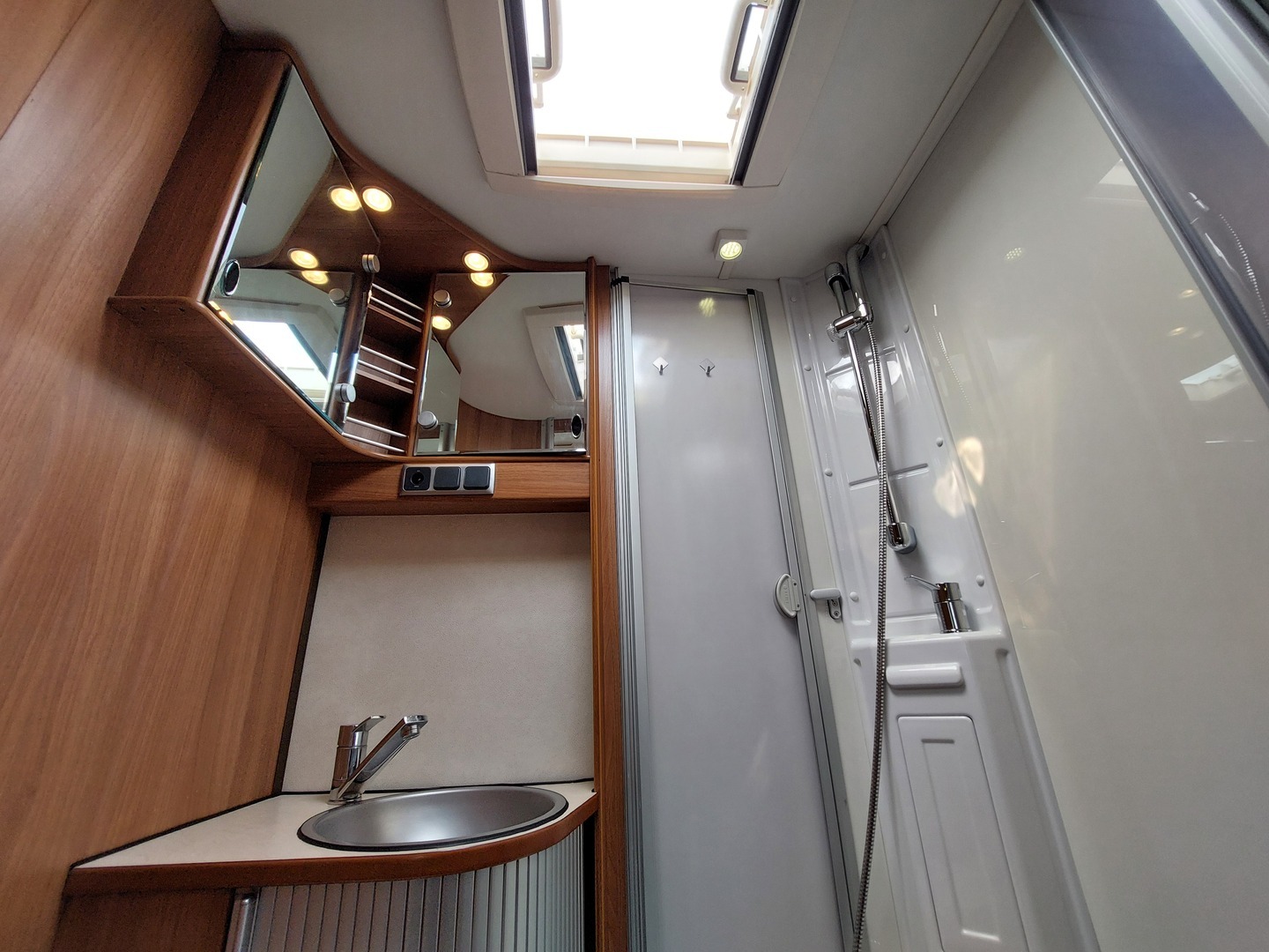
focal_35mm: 13
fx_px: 477
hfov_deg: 106.2
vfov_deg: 89.9
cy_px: 476
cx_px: 634
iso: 50
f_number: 2.2
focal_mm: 1.74
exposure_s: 1/121
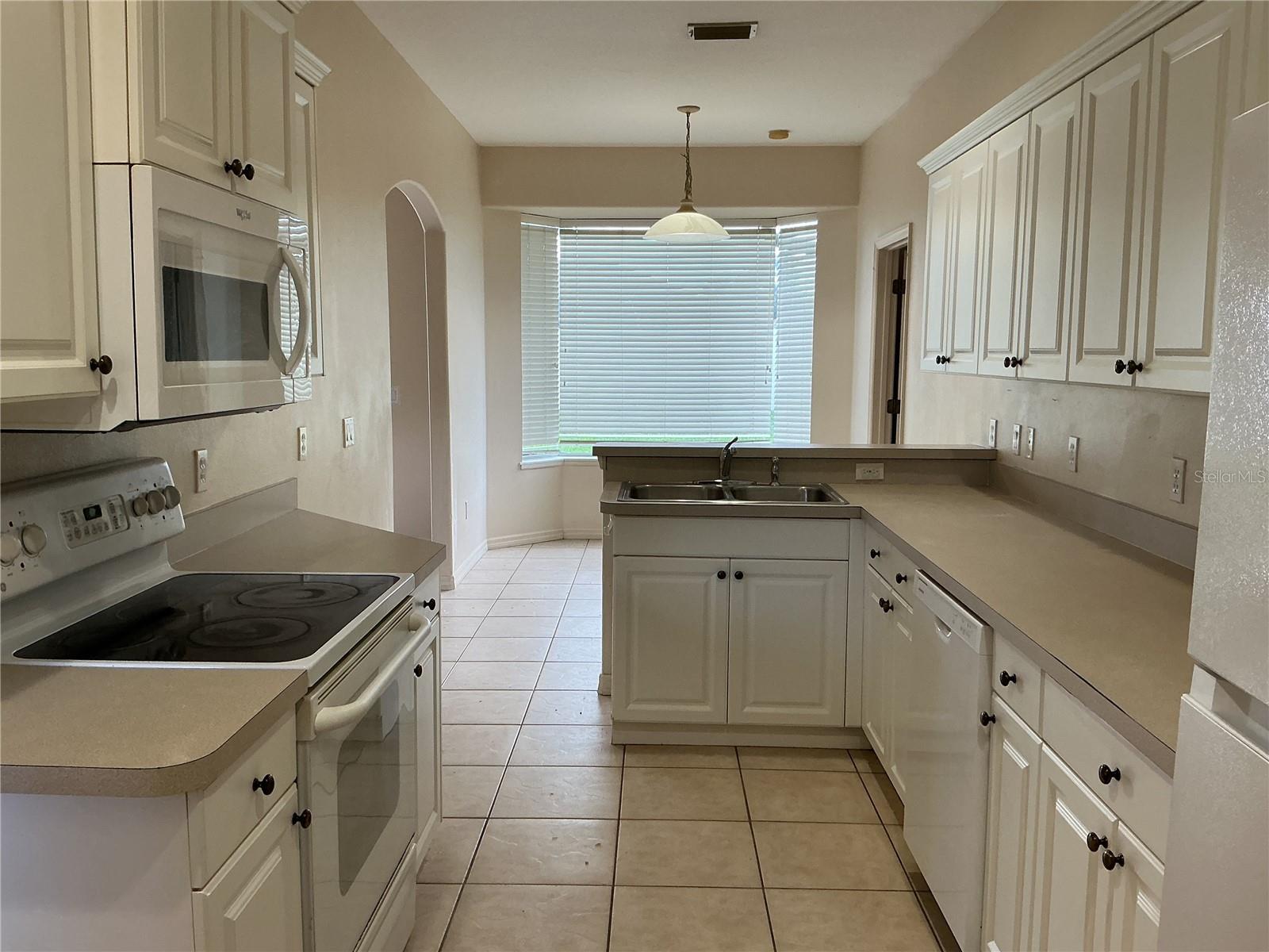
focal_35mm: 29
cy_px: 476
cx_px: 634
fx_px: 1063
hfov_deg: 61.7
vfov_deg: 48.2
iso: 50
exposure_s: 1/60
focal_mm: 3
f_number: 1.8
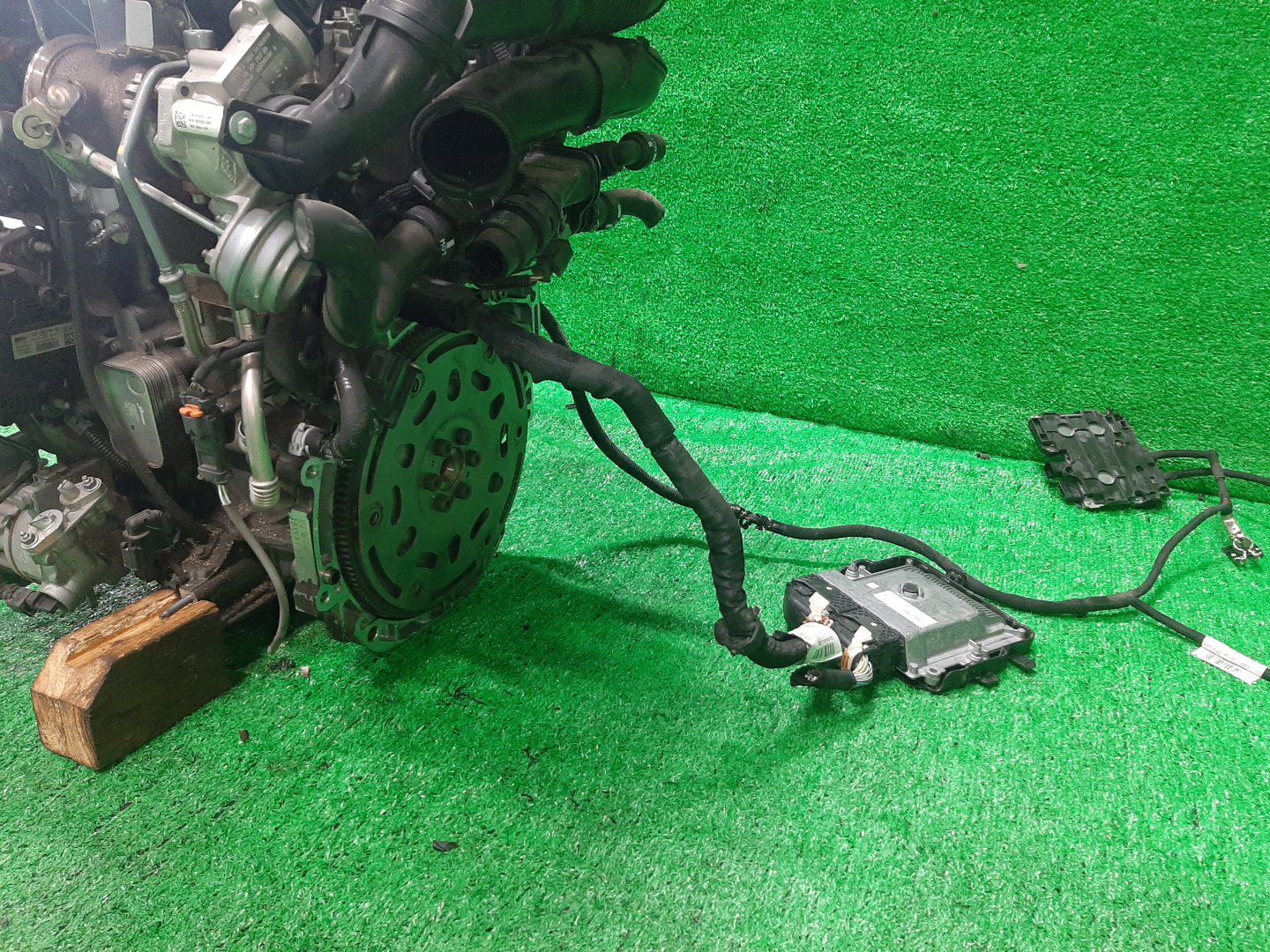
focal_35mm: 26
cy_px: 476
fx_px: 954
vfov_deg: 53.1
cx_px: 635
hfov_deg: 67.3
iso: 228
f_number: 1.7
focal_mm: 3.93
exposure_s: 1/50
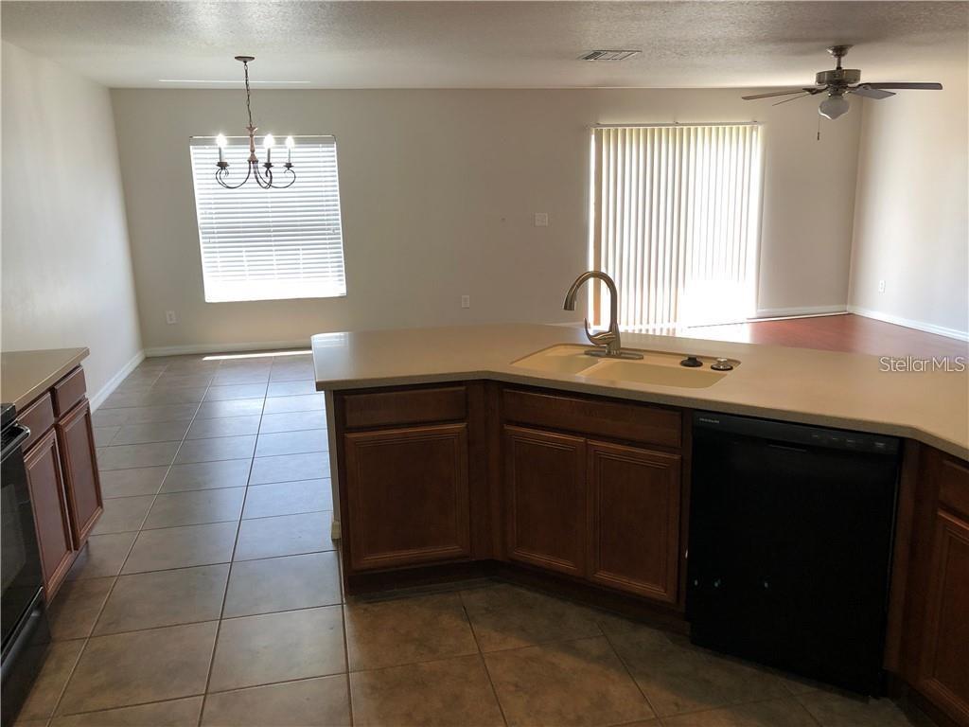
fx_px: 784
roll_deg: +1.8
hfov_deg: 63.4
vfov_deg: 49.7
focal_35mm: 28
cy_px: 364
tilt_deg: -11.8
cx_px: 484
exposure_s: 1/30
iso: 25
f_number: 1.8
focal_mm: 4
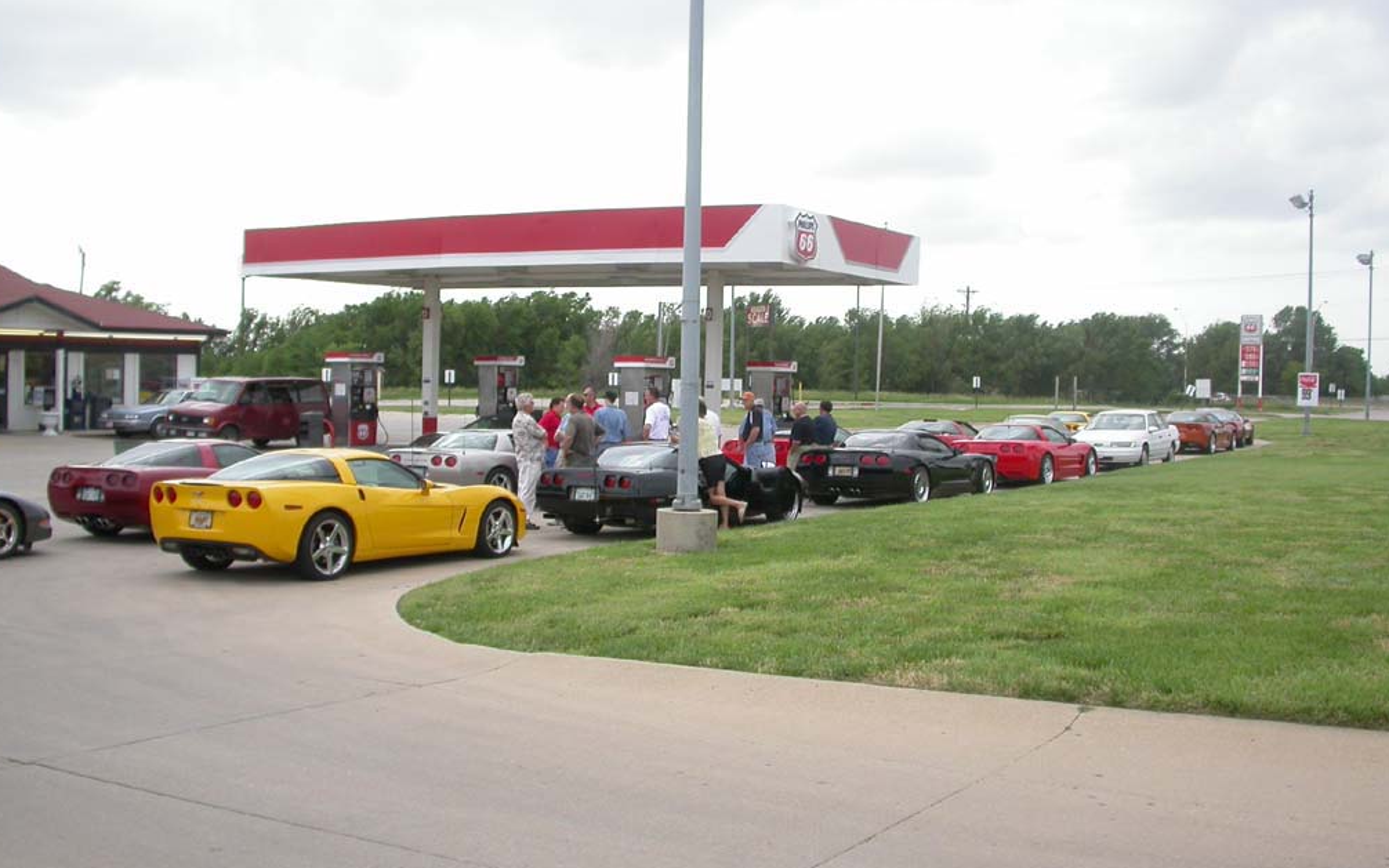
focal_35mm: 41
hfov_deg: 48.2
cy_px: 436
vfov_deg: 31.3
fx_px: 1552
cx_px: 688
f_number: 2.6
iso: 100
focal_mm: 7.85
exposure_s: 1/1000
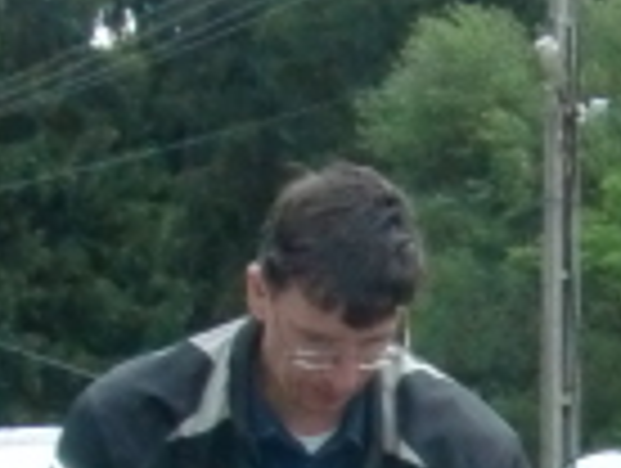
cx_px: 1256
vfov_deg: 8.2
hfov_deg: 10.3
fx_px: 3163
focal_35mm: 176
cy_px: 832
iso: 400
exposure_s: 1/60
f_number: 3.9
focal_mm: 6.66
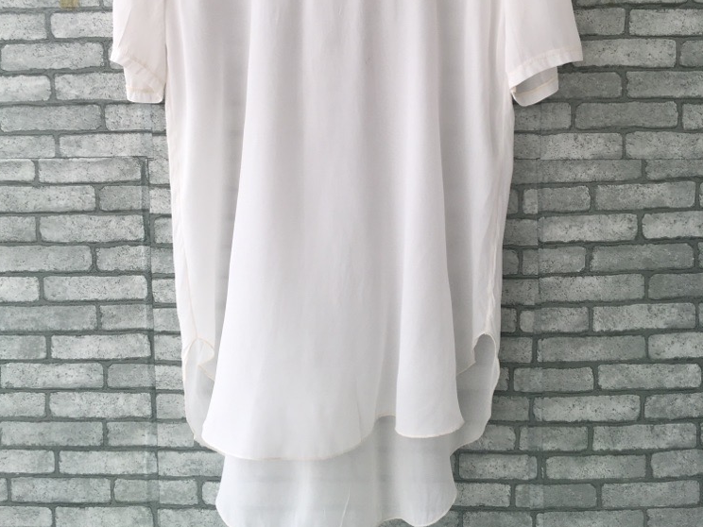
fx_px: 792
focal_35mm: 39
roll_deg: +0.7
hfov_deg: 47.9
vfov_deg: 36.2
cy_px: 151
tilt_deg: -3.6
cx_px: 350
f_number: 2.2
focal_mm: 4.15
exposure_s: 1/100
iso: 25
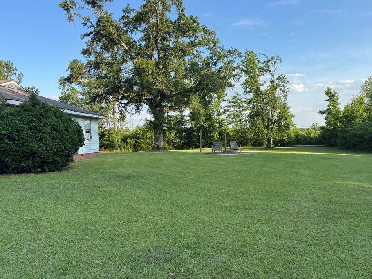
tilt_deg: -1.9
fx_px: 290
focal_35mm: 27
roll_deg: +0.9
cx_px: 194
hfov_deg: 65.3
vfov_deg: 51.4
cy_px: 139
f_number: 1.78
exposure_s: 1/1560
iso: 80
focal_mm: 6.76
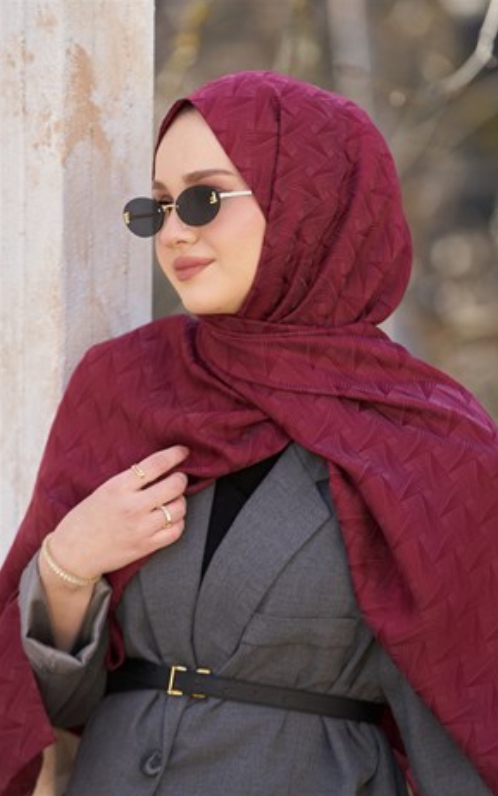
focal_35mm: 205
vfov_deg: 10.2
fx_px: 4449
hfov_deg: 6.4
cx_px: 265
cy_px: 398
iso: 200
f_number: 4.5
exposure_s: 1/200
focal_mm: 200
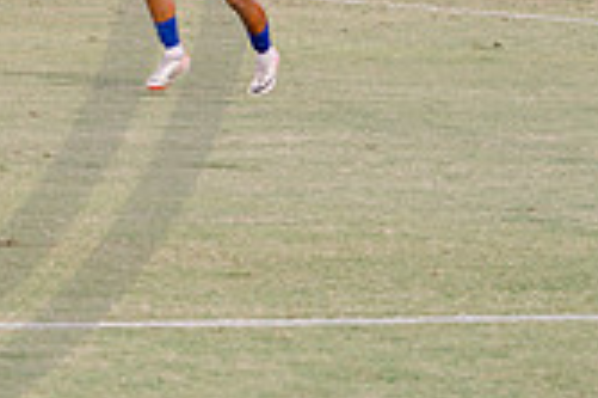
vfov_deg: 4.4
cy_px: -106
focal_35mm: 313
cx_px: -372
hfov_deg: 6.5
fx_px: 5194
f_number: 4
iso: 640
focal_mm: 90
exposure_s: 1/200
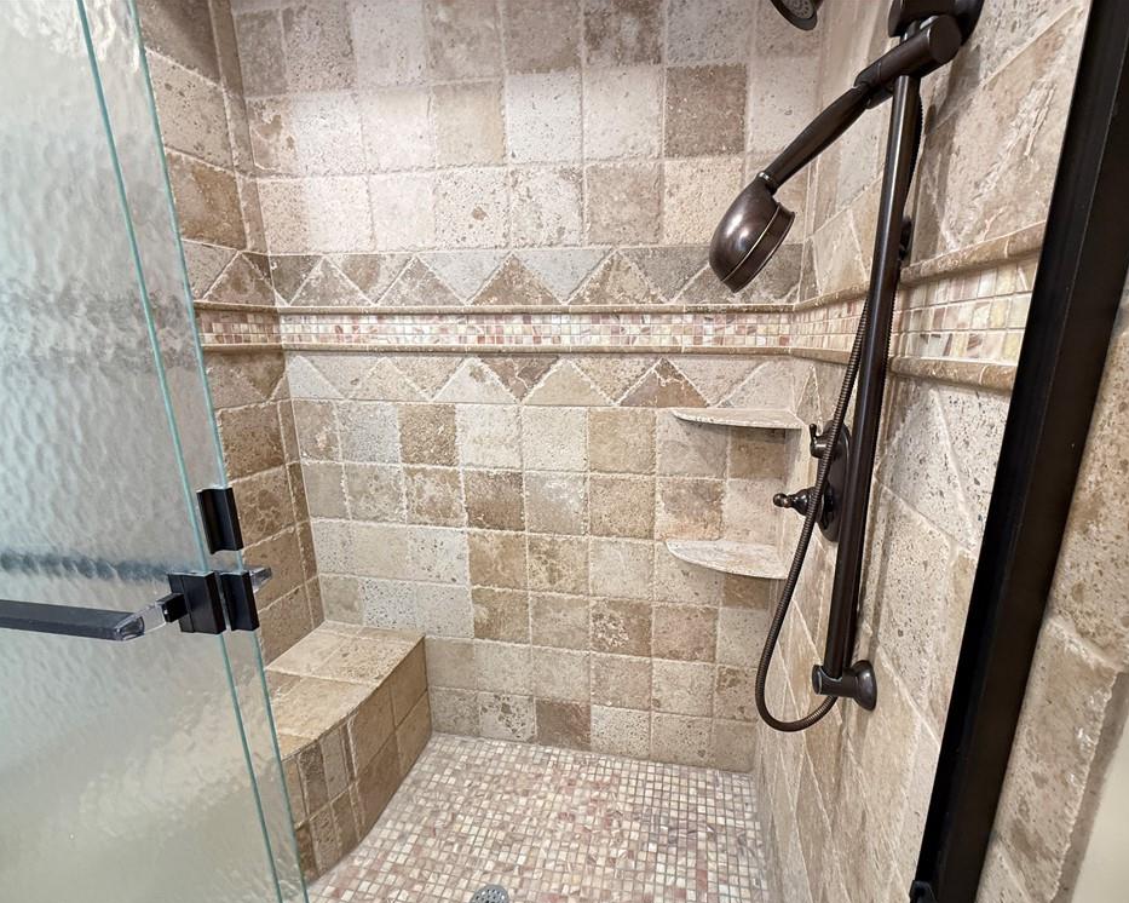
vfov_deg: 84.0
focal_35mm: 15
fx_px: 501
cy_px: 464
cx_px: 610
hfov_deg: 96.6
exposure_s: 1/60
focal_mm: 2.22
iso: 320
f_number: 2.2
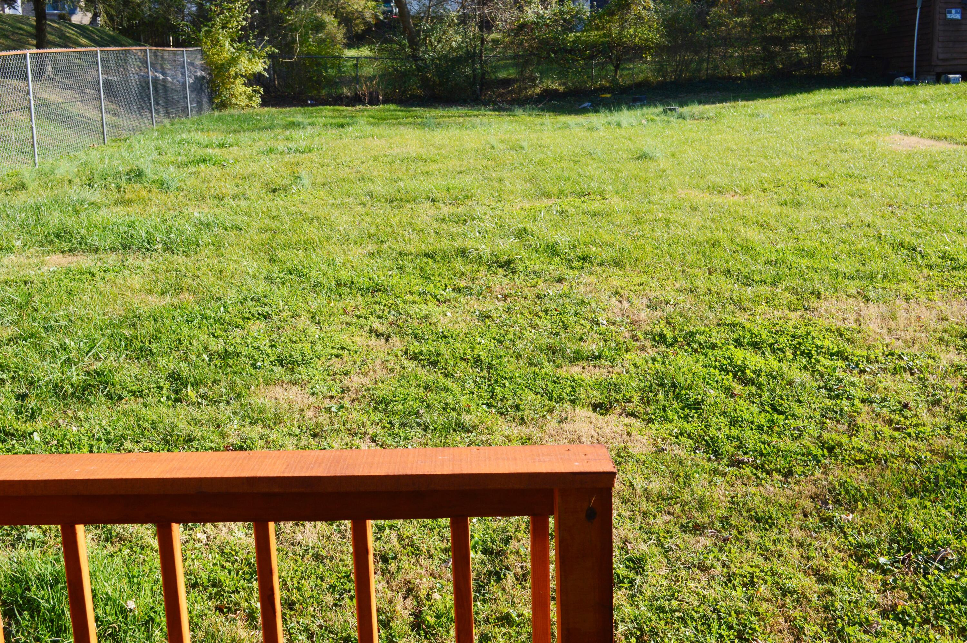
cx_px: 484
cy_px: 322
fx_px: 1047
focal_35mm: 39
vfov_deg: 34.1
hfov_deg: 49.6
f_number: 10
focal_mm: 26
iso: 400
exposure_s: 1/250
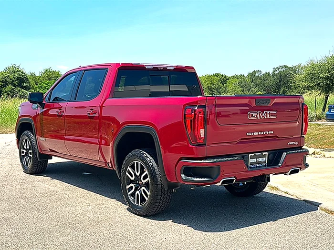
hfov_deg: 47.9
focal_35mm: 39
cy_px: 125
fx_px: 376
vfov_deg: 36.8
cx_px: 167
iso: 80
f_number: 1.78
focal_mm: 6.86
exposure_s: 1/3891
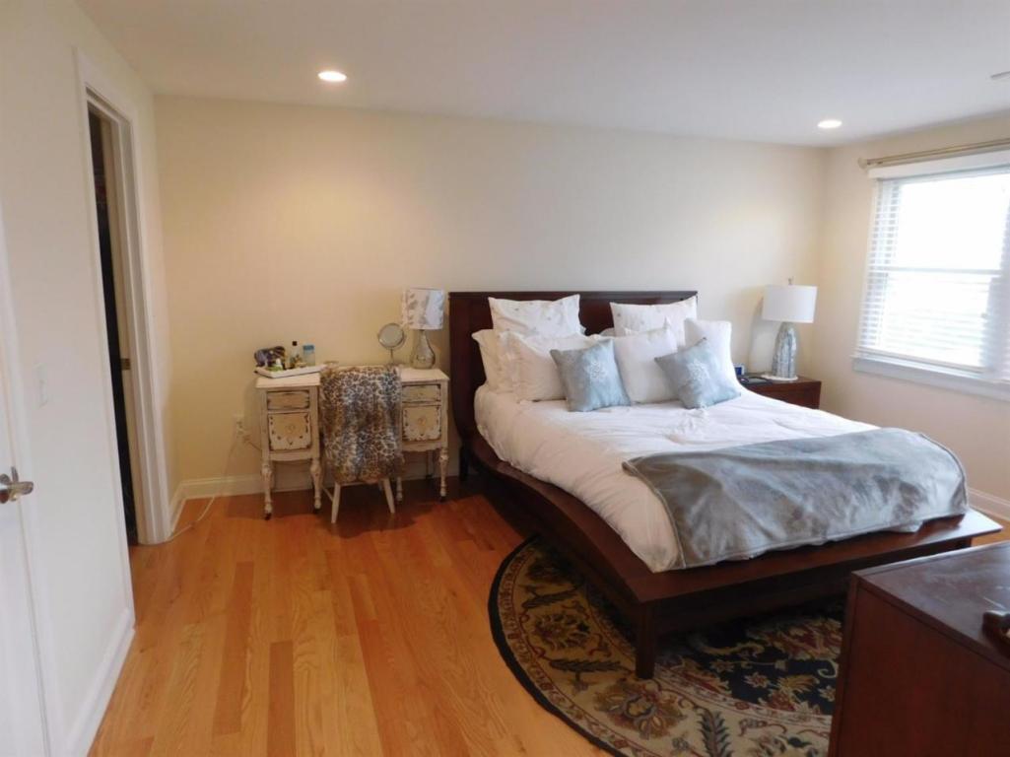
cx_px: 505
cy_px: 378
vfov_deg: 58.8
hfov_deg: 73.9
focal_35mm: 23
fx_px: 671
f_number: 3
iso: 200
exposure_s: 1/30
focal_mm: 4
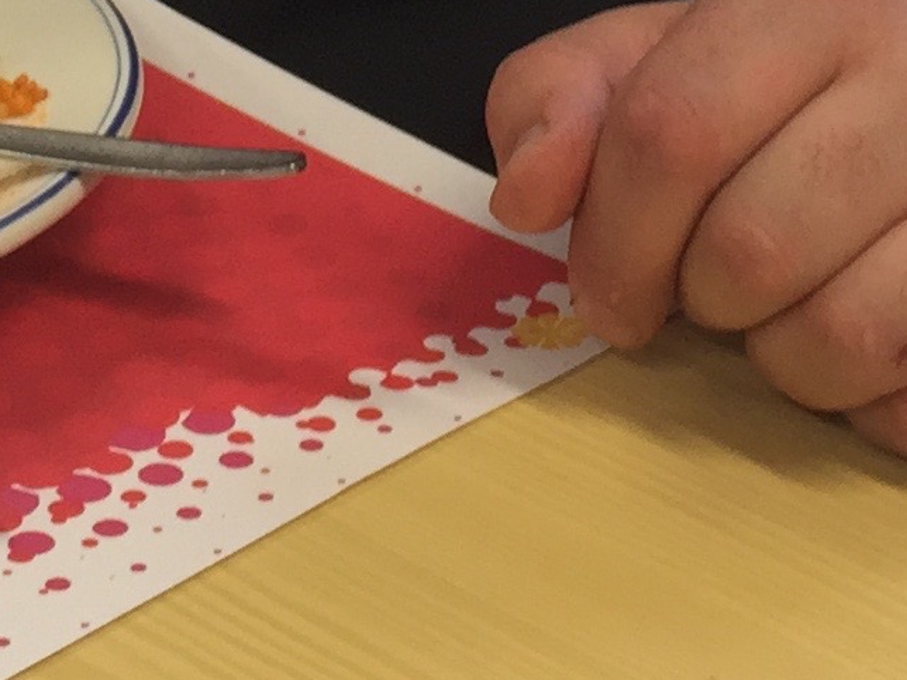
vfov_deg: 9.2
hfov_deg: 13.4
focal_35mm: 147
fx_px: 3852
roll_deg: -0.9
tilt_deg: -9.7
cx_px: 238
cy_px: -855
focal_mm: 4.15
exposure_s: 1/40
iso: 32
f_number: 2.2
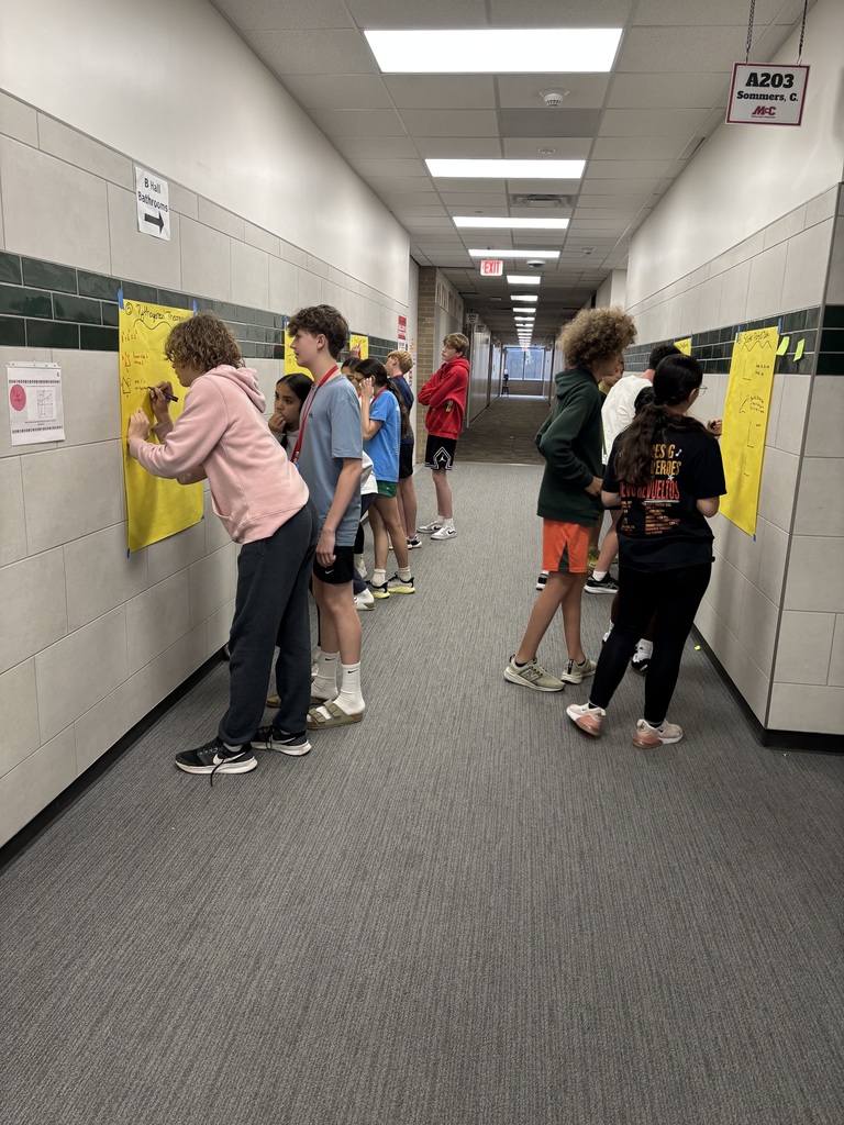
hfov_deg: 53.1
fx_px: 845
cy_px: 562
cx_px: 422
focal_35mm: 26
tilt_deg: -10.0
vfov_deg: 67.3
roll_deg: -2.9
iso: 100
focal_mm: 5.96
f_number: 1.6
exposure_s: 1/60
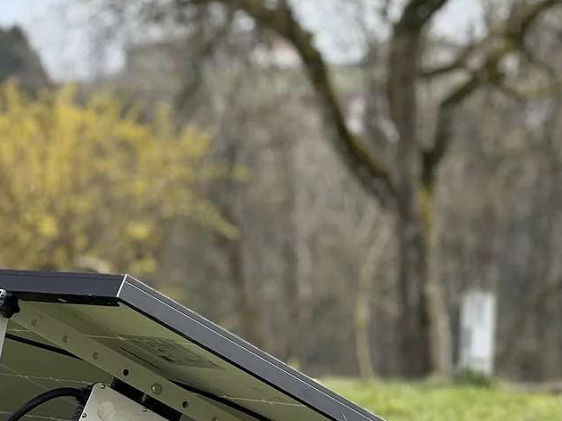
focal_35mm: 183
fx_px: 2970
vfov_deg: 8.1
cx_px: 167
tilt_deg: -2.8
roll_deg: +2.4
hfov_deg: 10.8
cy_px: 407
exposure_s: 1/146
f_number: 2.8
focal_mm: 9
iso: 25
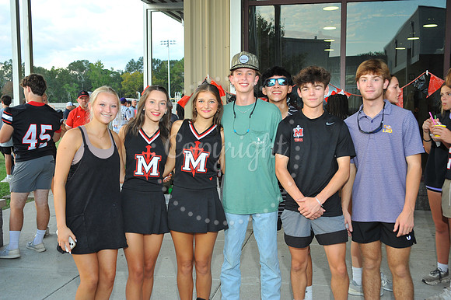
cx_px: 226
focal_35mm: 40
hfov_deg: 48.5
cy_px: 150
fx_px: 501
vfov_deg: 33.4
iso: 800
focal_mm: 40
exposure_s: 1/60
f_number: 6.3
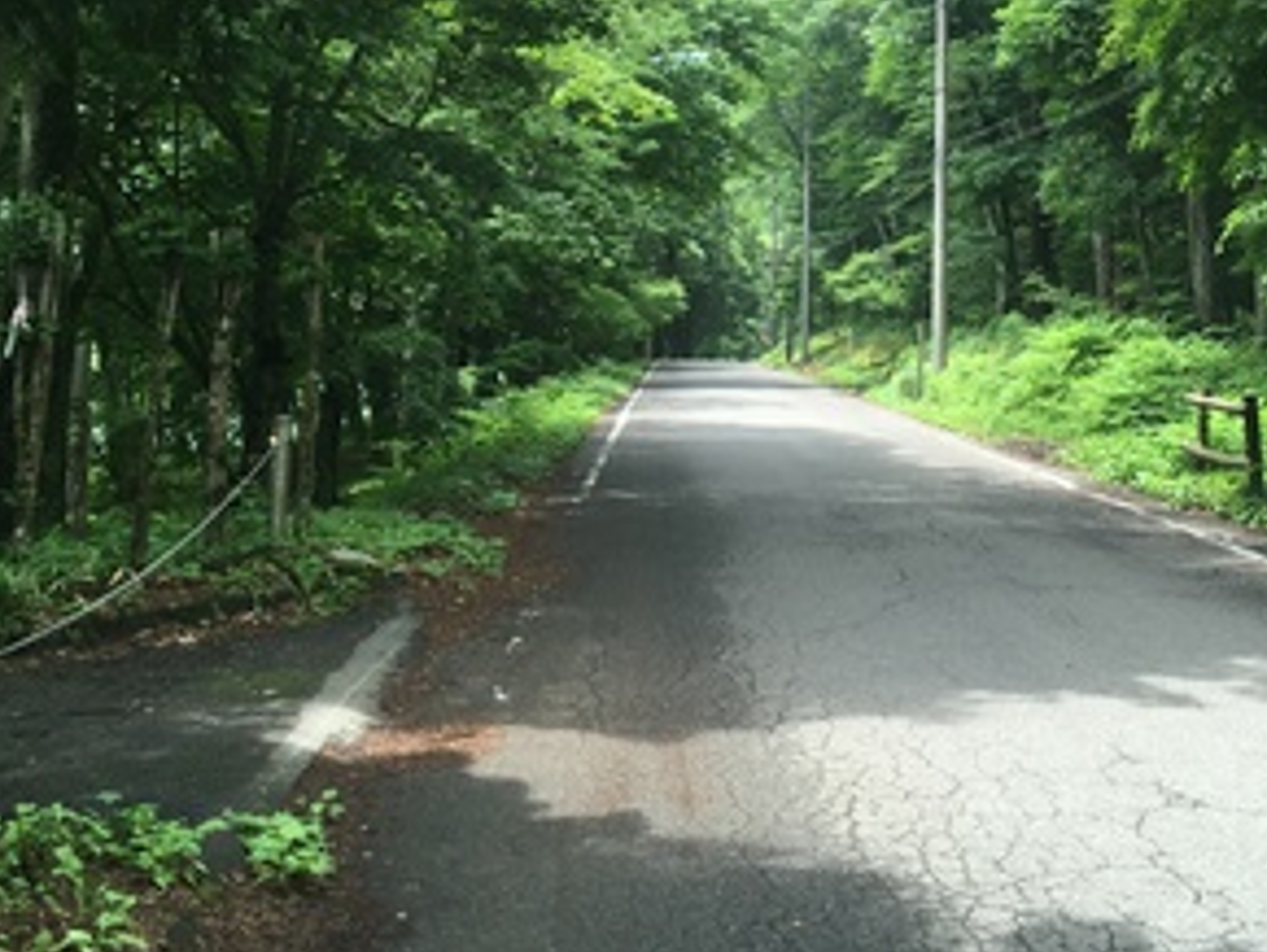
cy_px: 146
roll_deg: -1.3
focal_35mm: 50
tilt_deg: +4.8
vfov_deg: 28.3
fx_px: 1832
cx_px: 856
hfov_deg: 37.7
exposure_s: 1/217
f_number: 2.2
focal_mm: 4.15
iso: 25
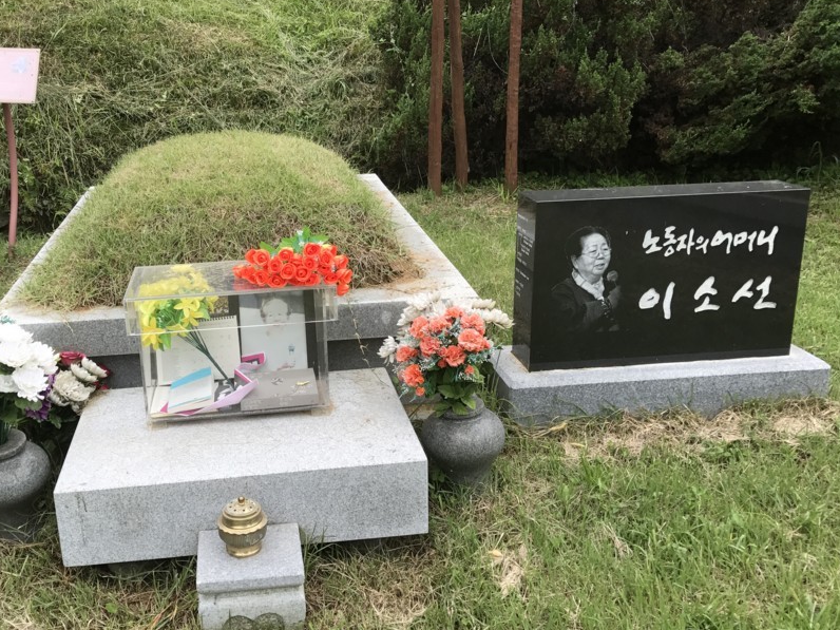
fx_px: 874
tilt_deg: -17.4
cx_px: 329
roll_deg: +2.3
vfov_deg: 39.6
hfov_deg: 51.0
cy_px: 292
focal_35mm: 36
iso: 20
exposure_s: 1/638
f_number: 1.8
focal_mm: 3.99
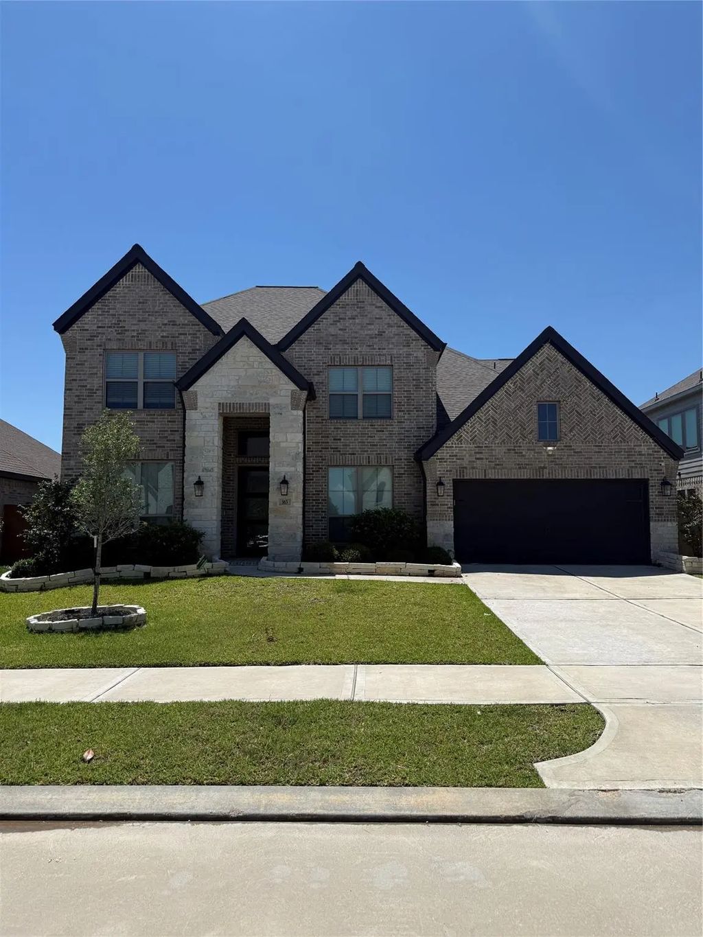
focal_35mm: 24
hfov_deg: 56.8
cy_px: 468
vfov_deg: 71.6
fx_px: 650
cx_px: 352
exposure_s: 1/7353
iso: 80
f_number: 1.78
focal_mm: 6.76
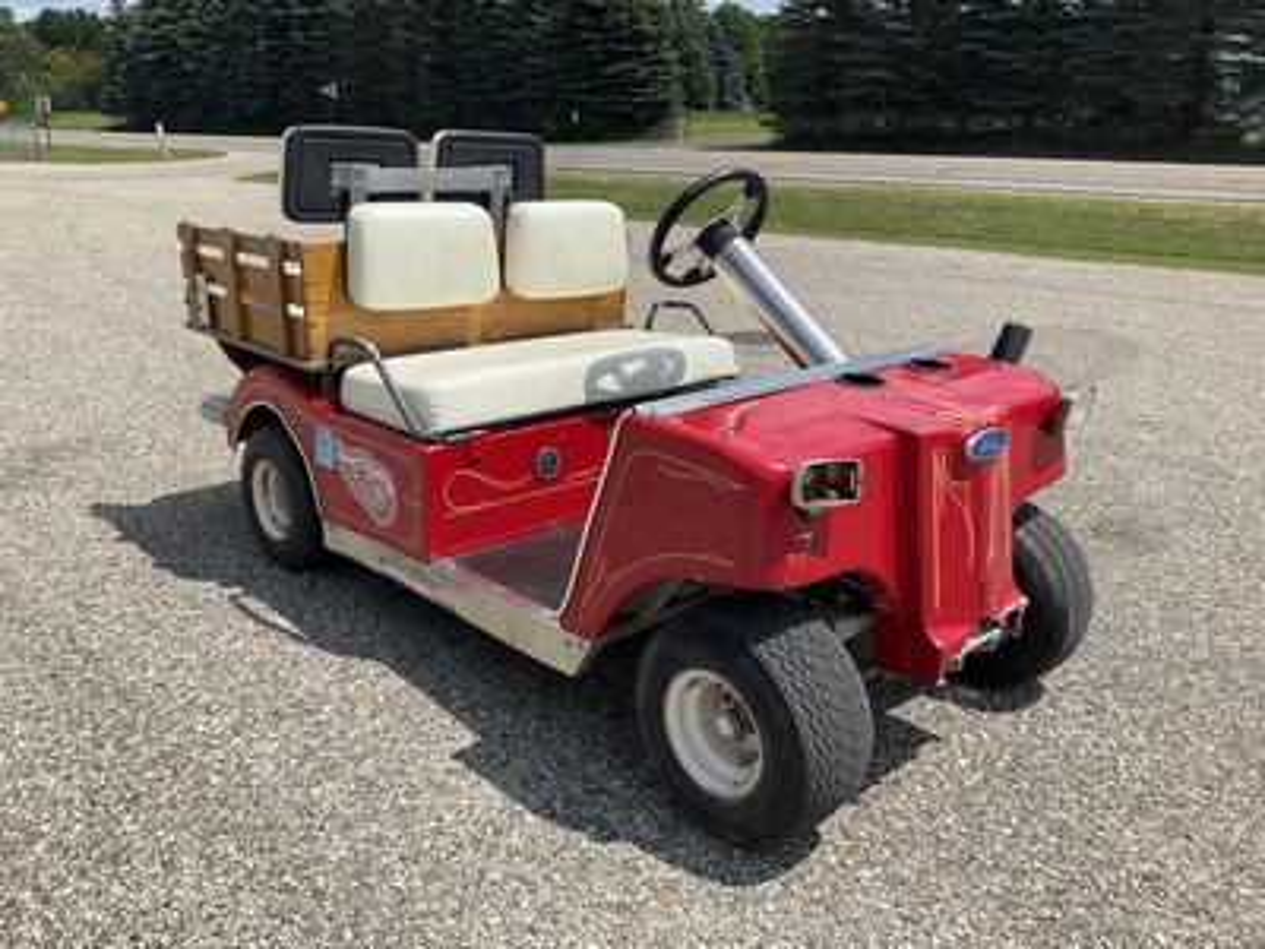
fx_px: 1060
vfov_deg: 48.2
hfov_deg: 61.7
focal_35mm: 29
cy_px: 474
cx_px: 632
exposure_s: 1/2538
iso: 25
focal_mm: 3
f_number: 1.8
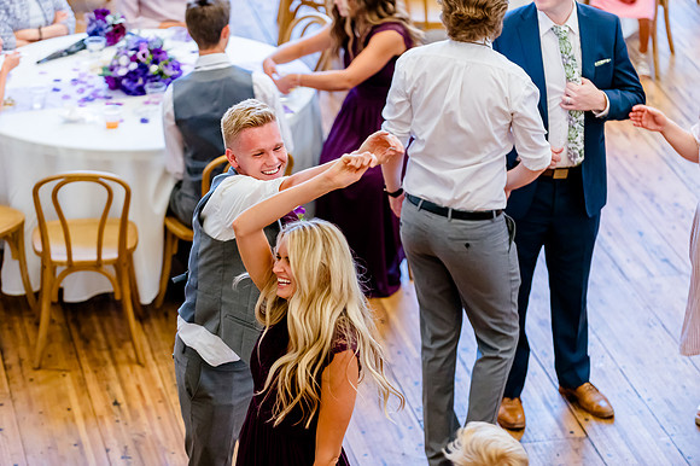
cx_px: 347
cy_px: 233
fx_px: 2504
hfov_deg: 15.9
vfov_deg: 10.6
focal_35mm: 129
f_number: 2.8
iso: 2500
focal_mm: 125
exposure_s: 1/640
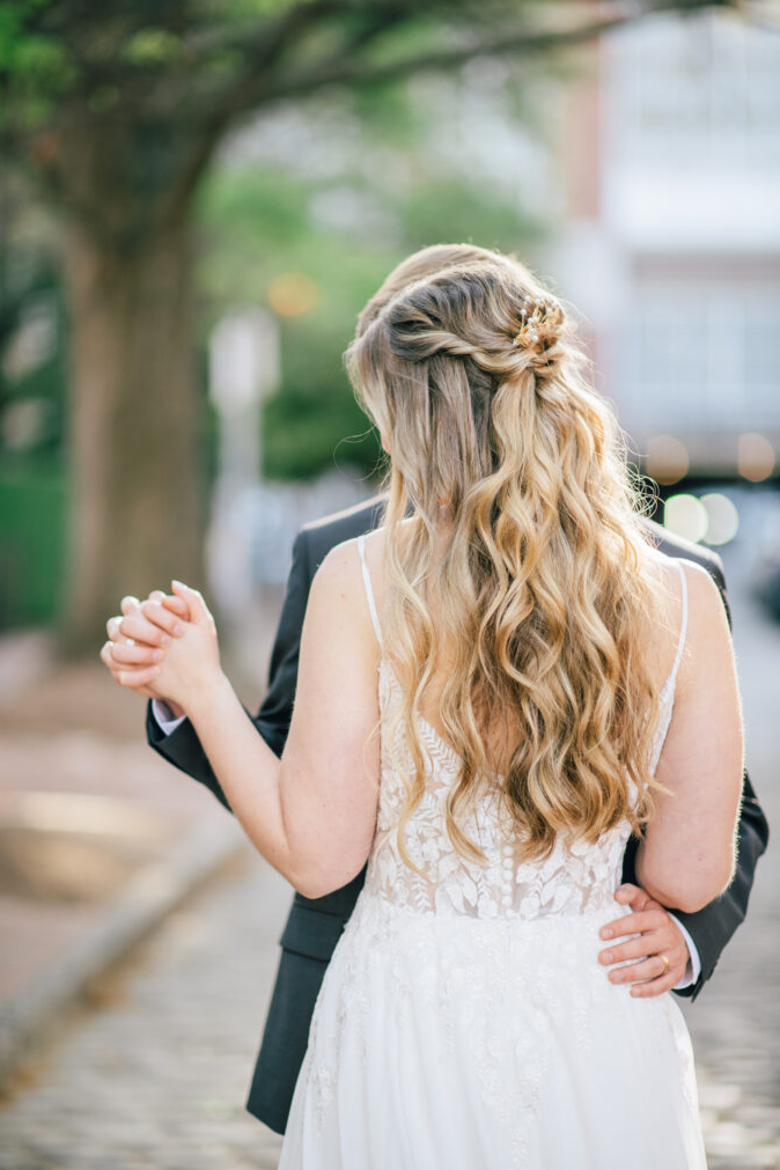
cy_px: 584
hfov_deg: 15.9
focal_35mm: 86
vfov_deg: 23.6
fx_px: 2795
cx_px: 387
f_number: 1.6
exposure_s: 1/640
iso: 200
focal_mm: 85
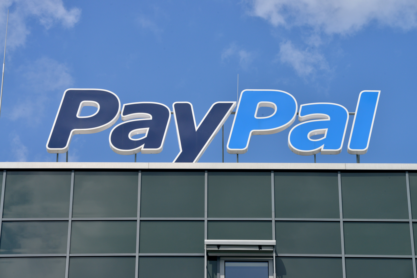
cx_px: 208
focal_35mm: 135
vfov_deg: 10.2
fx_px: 1564
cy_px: 139
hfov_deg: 15.2
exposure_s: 1/800
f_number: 14
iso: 500
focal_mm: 135
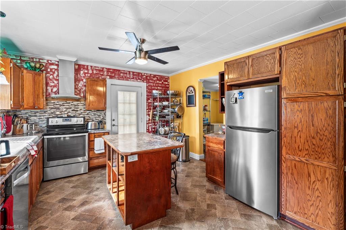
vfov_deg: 73.7
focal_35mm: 16
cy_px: 115
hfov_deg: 96.8
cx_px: 173
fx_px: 154
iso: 100
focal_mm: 16
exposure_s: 1
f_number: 8
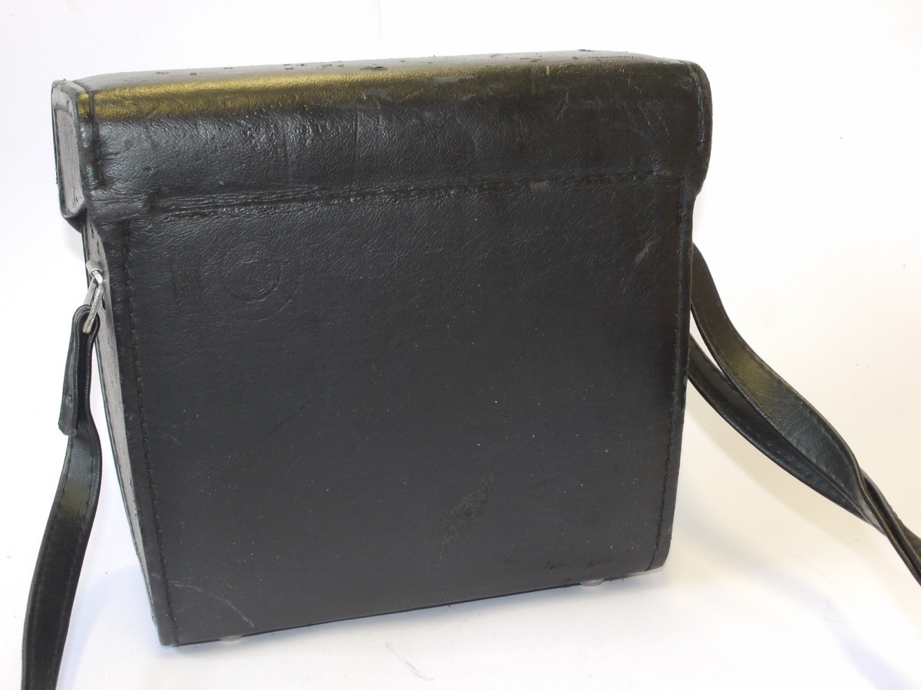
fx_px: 1596
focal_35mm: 60
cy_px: 345
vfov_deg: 24.4
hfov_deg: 32.2
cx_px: 460
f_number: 10
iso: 800
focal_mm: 30
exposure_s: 1/30
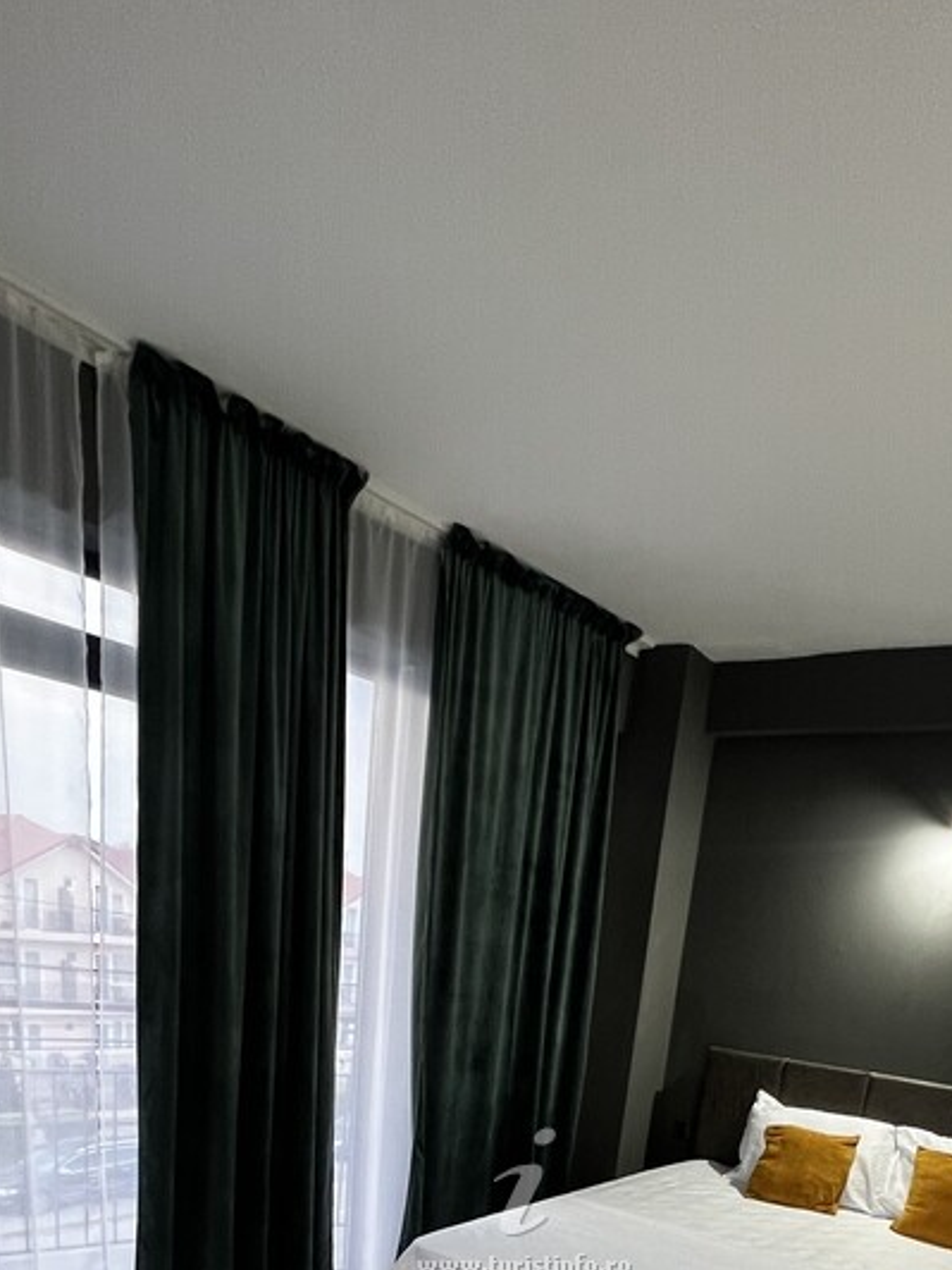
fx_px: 917
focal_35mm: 25
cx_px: 523
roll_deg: -6.4
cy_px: 1196
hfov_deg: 54.8
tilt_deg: -14.8
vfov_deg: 57.1
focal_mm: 1.57
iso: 250
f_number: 1.8
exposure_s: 1/50
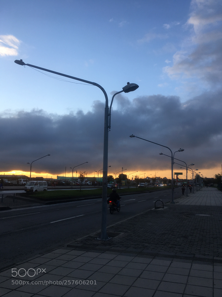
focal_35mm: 29
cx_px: 111
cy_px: 148
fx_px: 248
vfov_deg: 61.7
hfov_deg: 48.2
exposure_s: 1/228
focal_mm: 4.15
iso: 25
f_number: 2.2
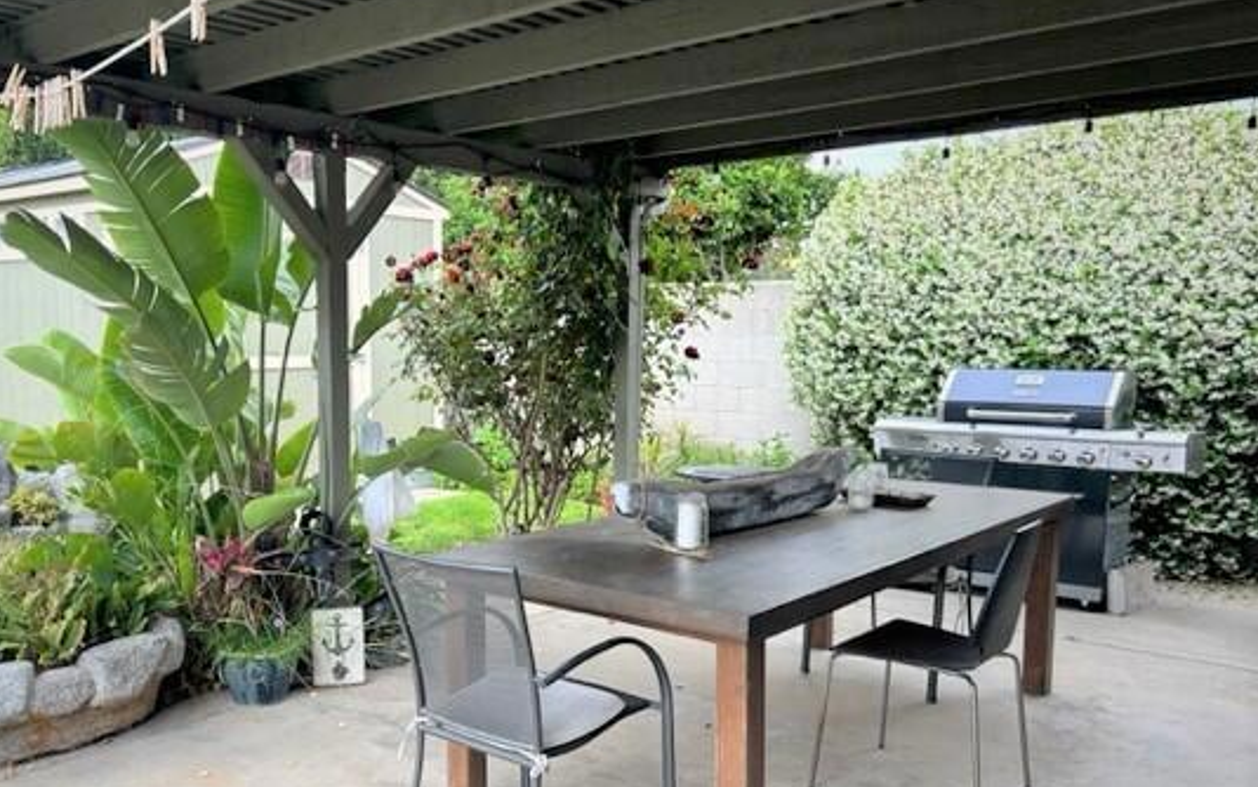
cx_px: 509
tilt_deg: -6.4
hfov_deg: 57.7
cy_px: 459
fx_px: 1132
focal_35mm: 33
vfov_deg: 38.2
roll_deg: +1.8
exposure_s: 1/493
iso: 50
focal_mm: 5.7
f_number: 1.5
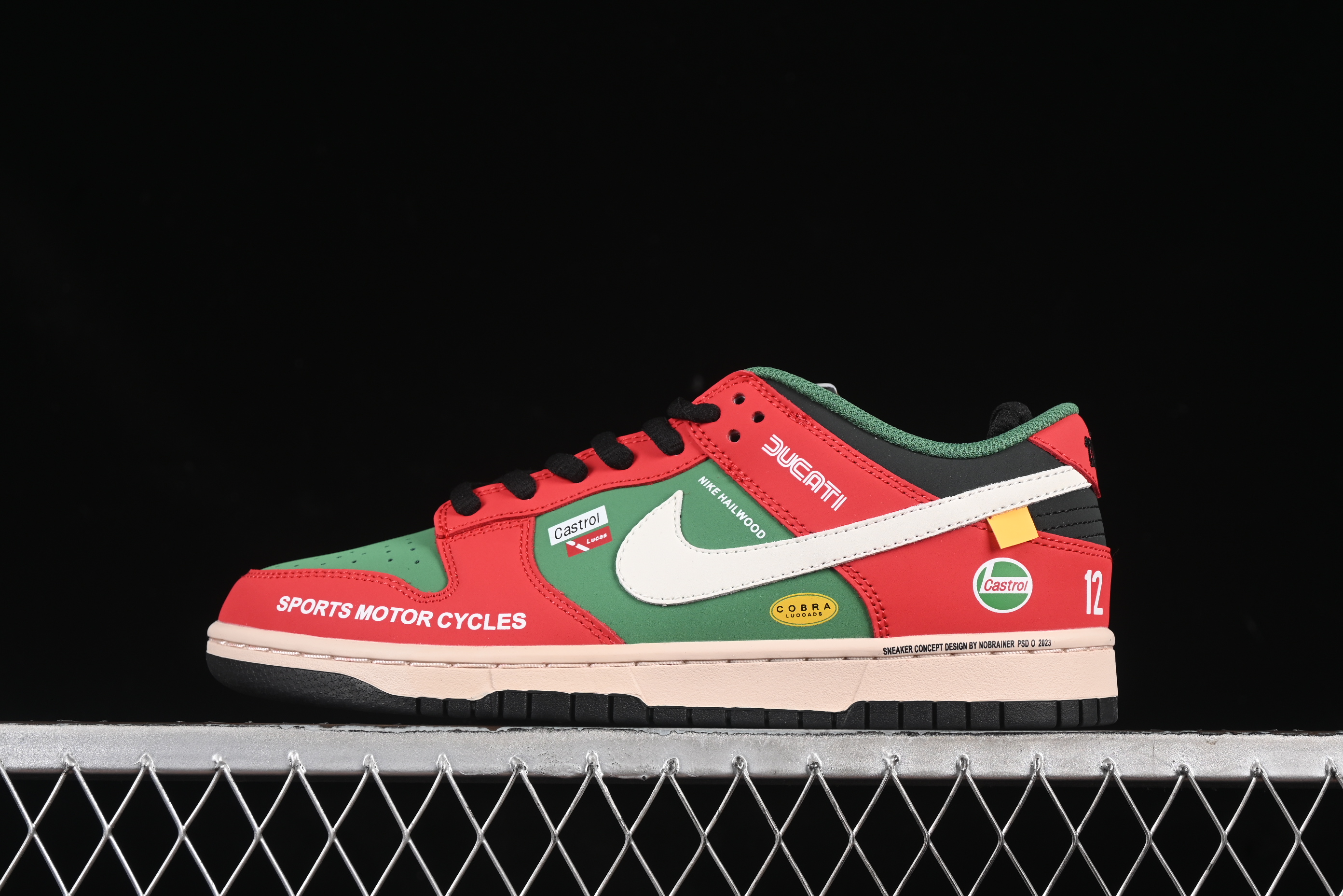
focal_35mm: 75
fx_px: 2798
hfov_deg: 27.0
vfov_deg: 18.2
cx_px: 672
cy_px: 448
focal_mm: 50
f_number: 7.1
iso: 160
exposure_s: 1/80
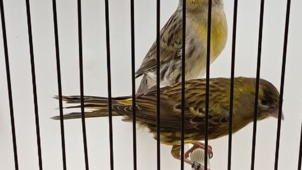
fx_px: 777
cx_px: 152
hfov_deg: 22.0
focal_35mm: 97
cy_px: 157
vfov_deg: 12.4
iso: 50
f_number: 1.7
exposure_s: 1/101
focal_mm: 5.27
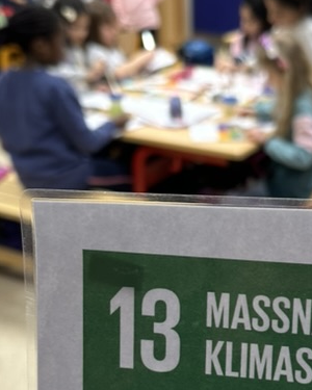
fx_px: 739
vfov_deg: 29.2
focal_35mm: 64
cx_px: 215
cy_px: 283
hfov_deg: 23.7
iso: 160
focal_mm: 6.86
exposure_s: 1/100
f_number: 1.78
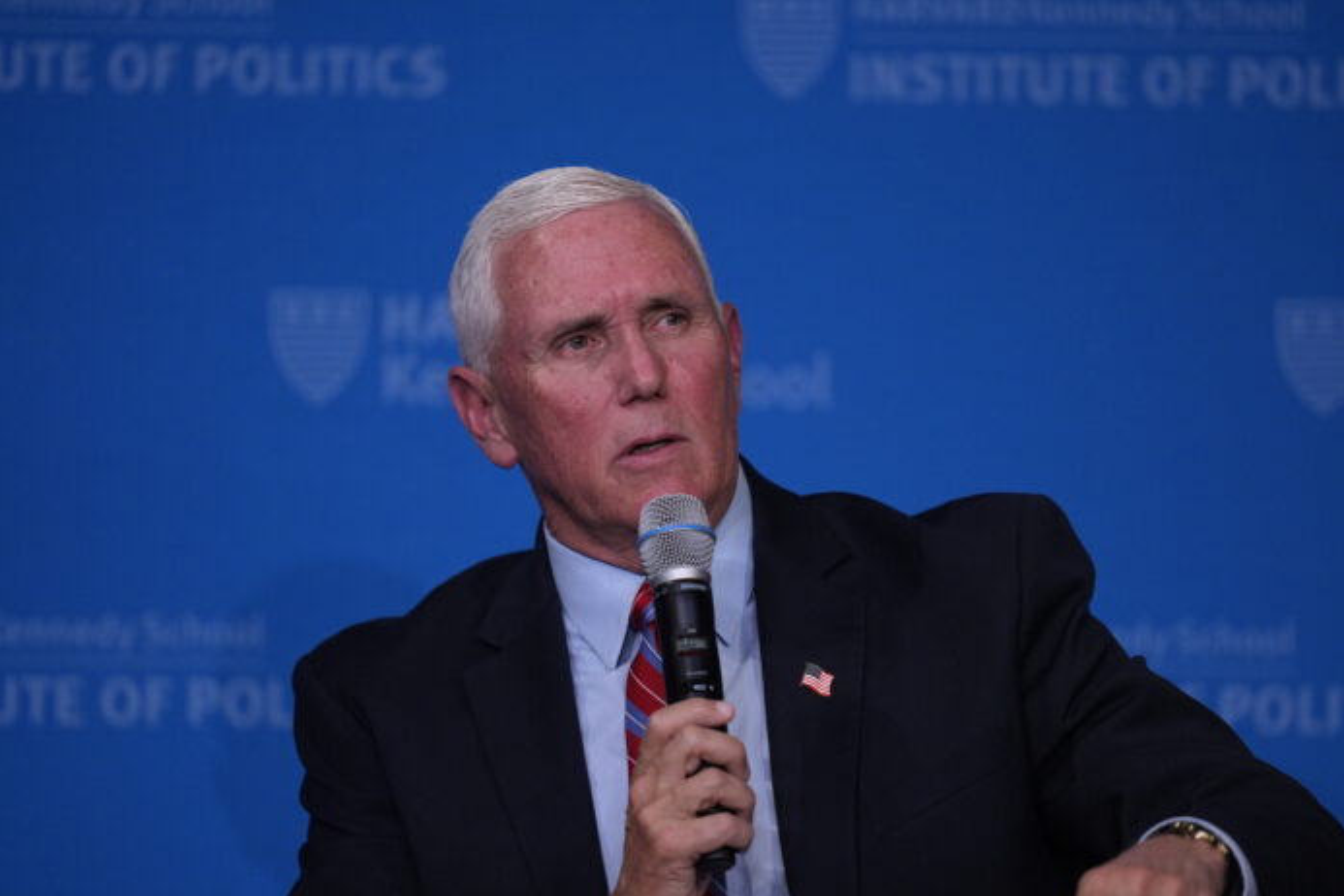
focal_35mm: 402
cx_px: 673
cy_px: 448
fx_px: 15007
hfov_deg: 5.1
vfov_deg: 3.4
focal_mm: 400
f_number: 2.8
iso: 2500
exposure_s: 1/1600
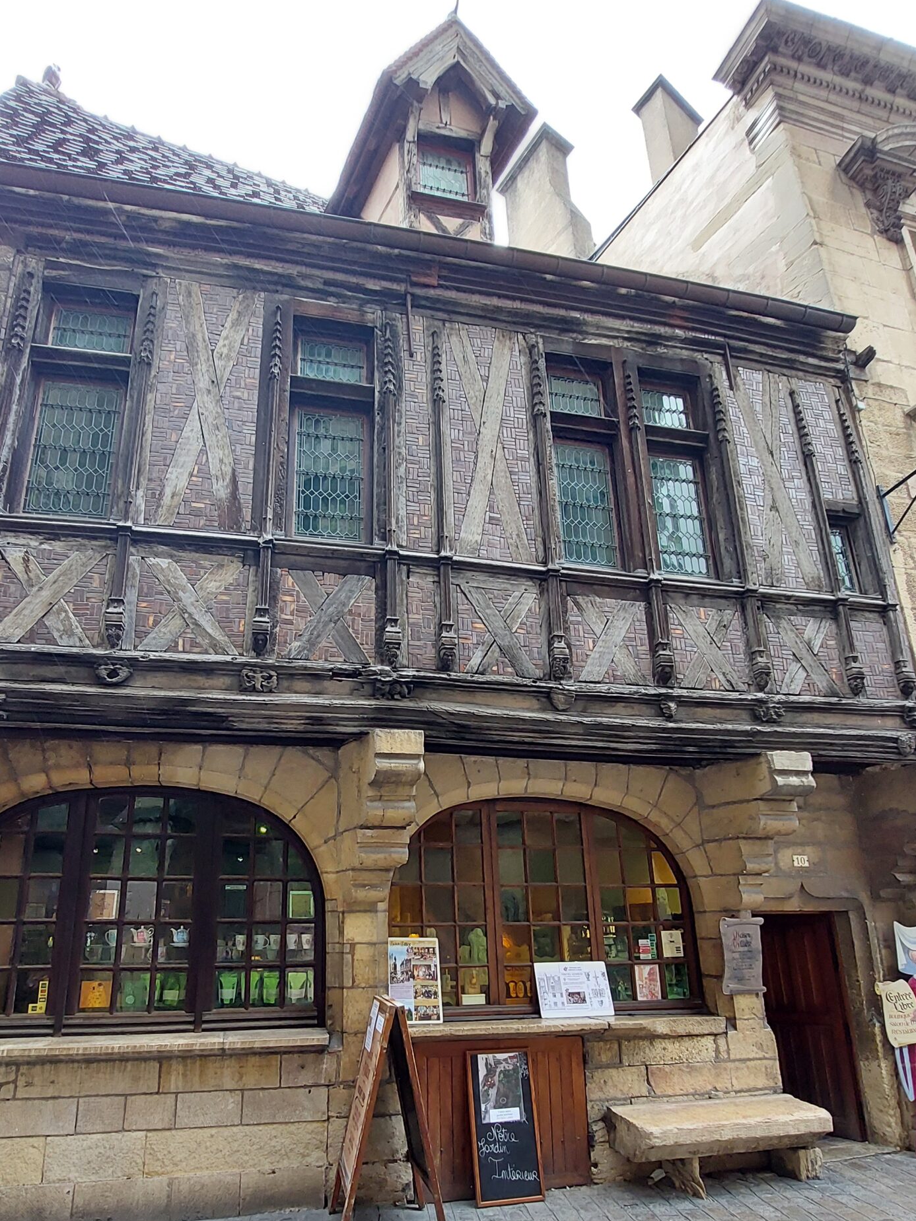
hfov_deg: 71.2
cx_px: 390
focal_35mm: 18
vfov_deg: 85.5
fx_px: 635
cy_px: 784
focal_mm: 1.74
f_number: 2.2
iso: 100
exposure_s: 1/50
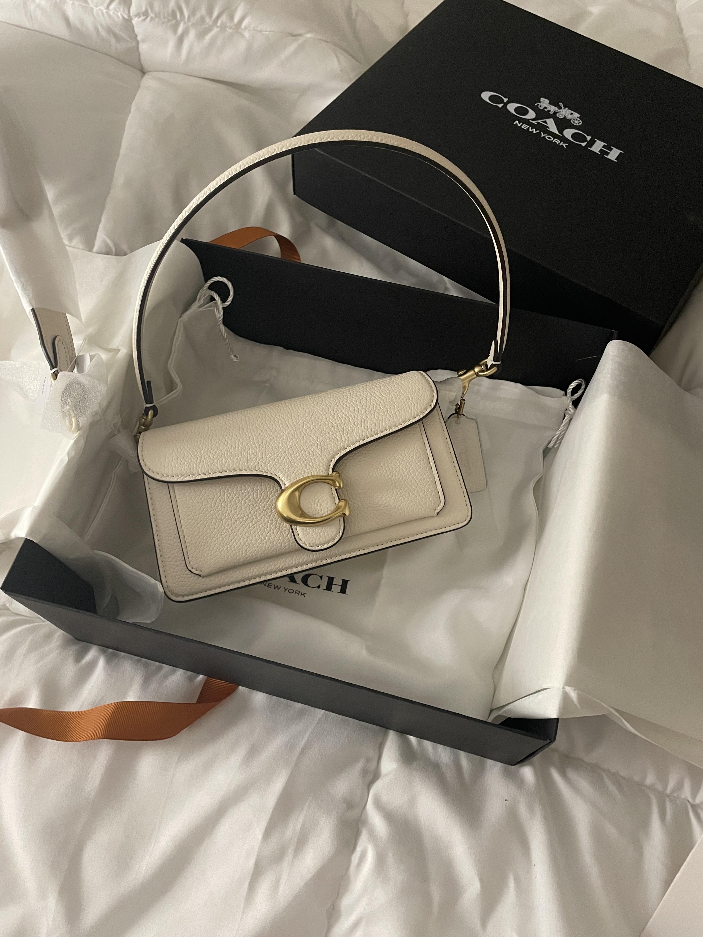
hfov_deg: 51.4
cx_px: 357
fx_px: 731
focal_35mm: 27
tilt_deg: -63.6
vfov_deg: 65.3
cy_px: 453
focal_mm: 4.2
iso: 400
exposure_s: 1/60
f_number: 1.6
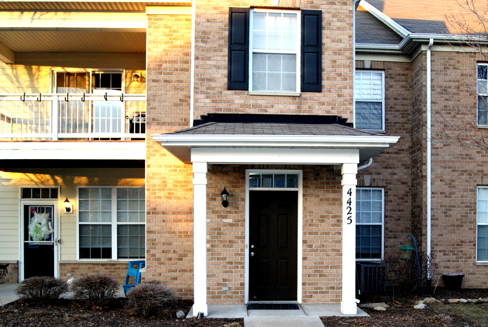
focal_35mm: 38
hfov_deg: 50.4
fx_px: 516
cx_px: 287
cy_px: 188
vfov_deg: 35.1
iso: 400
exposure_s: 1/80
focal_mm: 20
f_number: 5.6
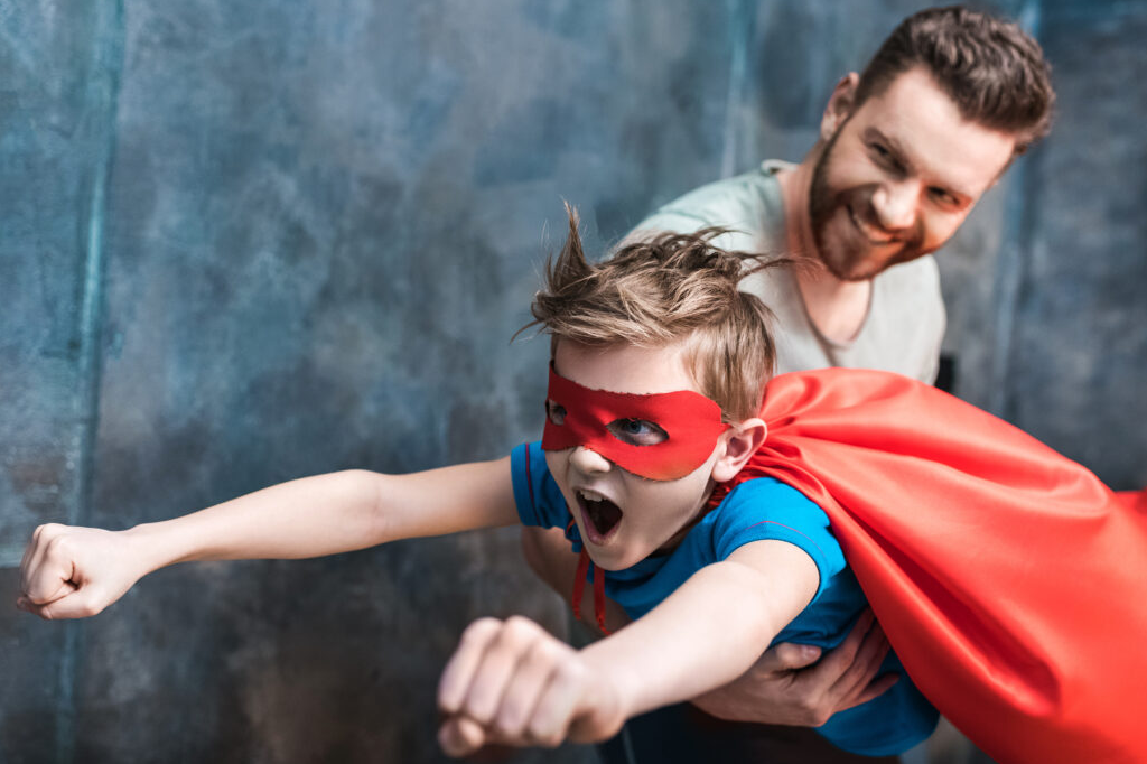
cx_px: 565
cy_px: 416
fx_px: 1274
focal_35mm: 40
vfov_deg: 33.4
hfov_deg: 48.5
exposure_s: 1/200
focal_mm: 35
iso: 200
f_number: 2.5
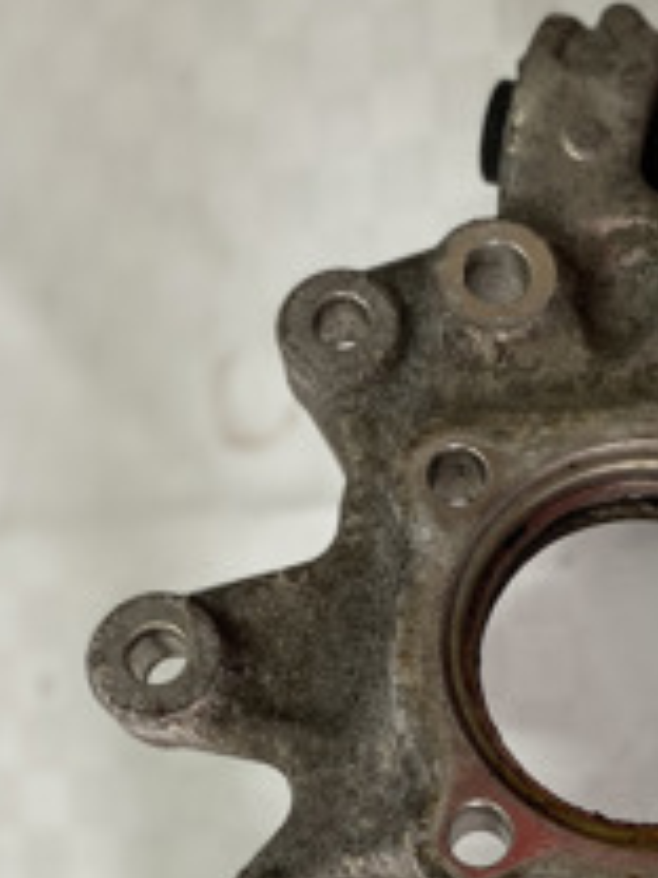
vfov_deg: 31.2
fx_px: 1521
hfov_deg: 24.0
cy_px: 722
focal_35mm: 60
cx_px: 538
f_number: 1.8
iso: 64
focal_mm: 4.25
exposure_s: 1/121
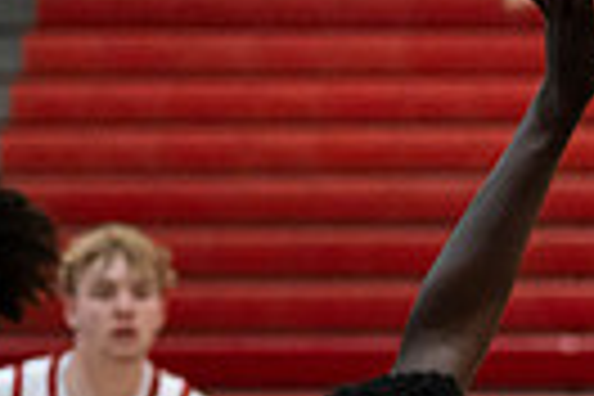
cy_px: 375
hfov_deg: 5.7
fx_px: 5824
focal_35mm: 353
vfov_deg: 3.9
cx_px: 1326
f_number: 2.8
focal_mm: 70
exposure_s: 1/1000
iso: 4000
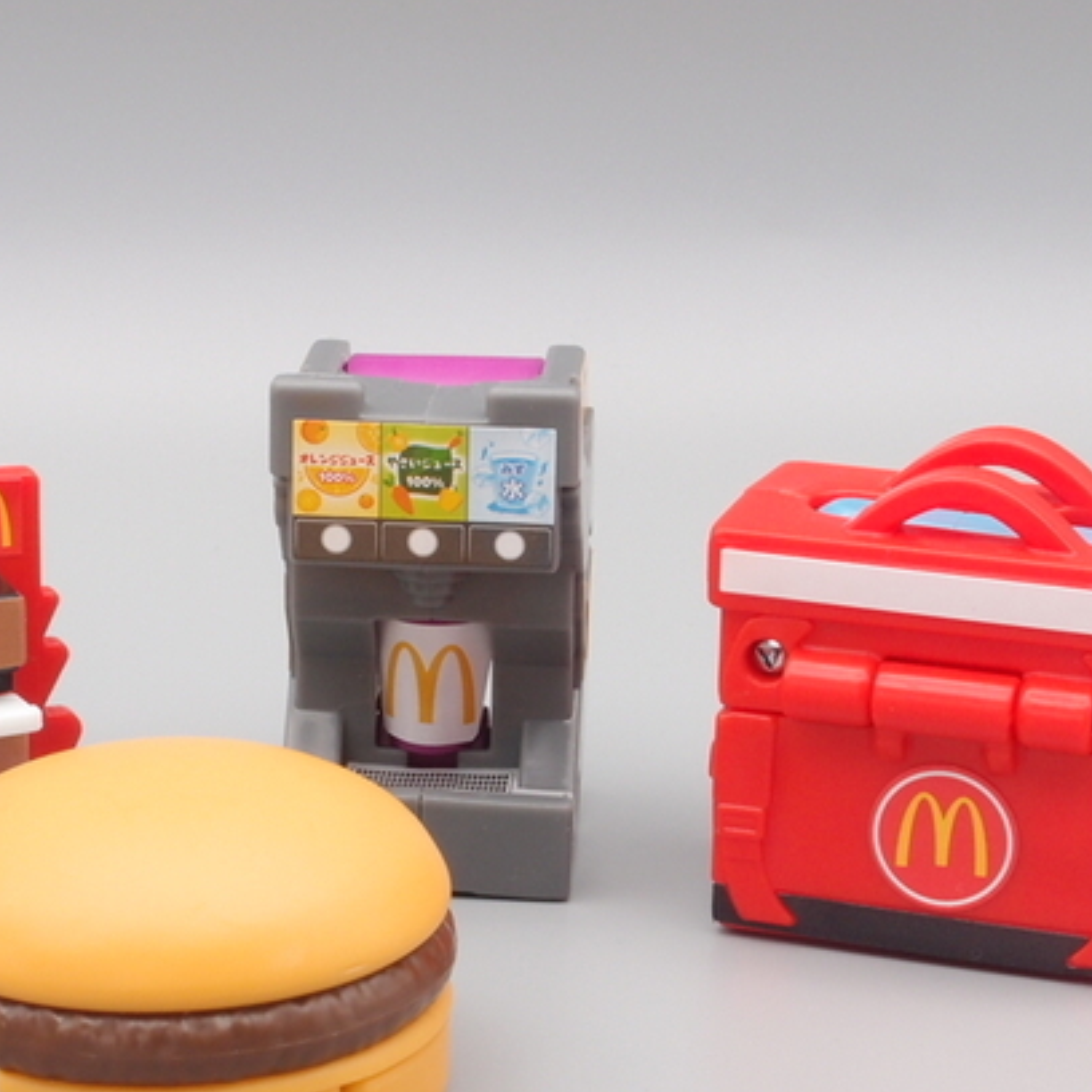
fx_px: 3712
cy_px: 755
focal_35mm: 104
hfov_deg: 16.7
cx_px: 302
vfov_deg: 16.7
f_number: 8
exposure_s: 1/8
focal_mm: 12.88
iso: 100
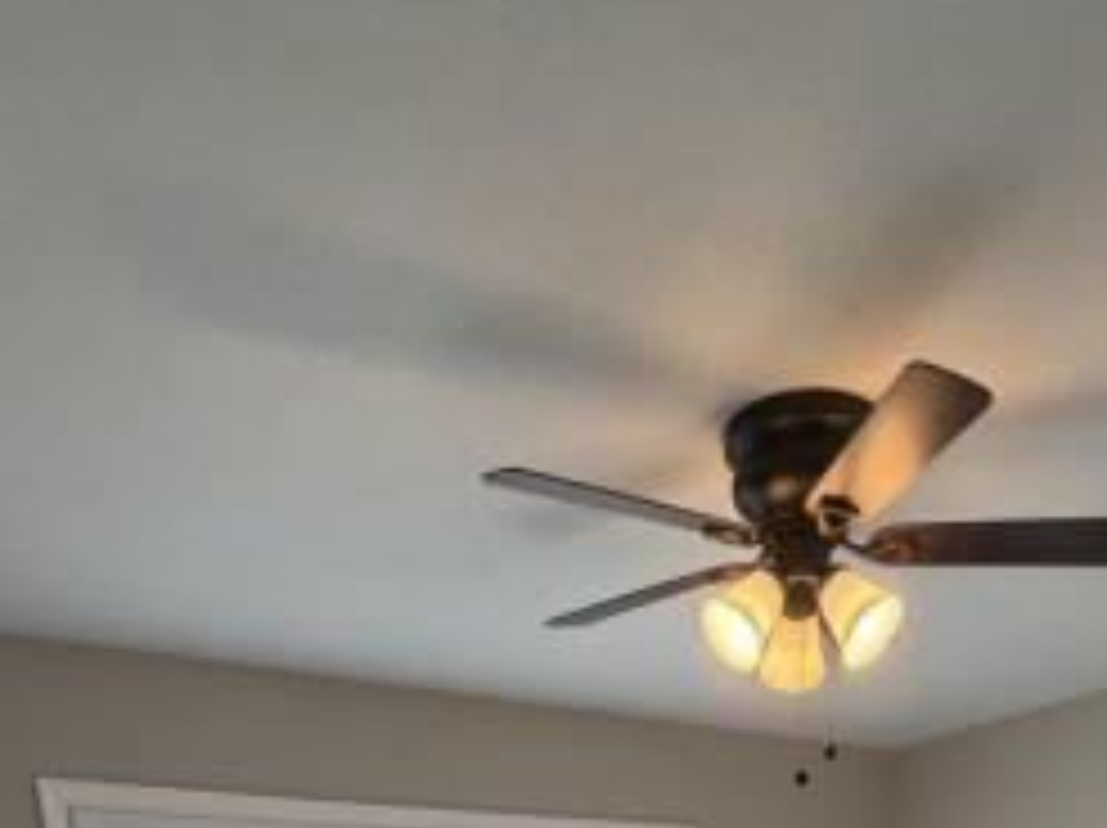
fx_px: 1214
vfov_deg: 22.6
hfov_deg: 48.6
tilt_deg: -18.8
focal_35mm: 38
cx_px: 688
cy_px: 1469
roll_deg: +2.2
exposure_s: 1/120
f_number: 2.2
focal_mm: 2.22
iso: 160
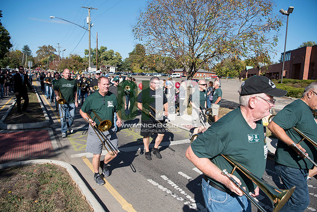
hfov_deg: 73.7
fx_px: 211
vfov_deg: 53.2
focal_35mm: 24
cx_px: 158
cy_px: 106
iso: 250
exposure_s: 1/1600
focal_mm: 24
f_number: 4.5
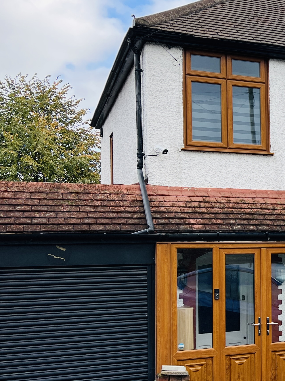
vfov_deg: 31.5
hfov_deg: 21.2
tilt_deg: -1.7
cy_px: 251
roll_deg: +0.2
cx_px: 394
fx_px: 670
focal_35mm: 61
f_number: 1.5
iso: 50
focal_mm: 5.7
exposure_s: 1/880
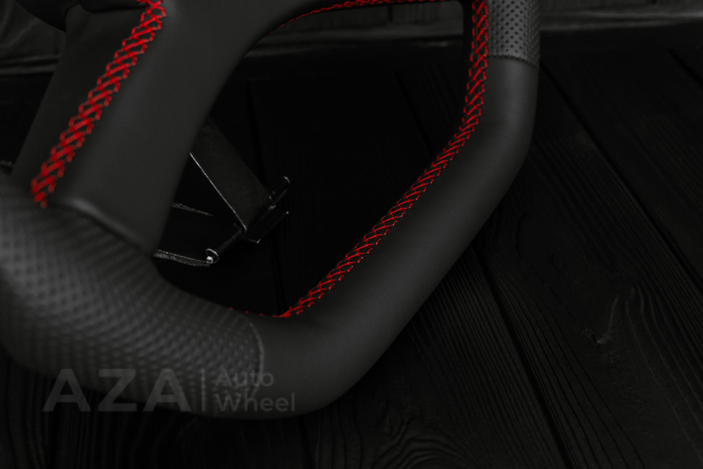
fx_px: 1025
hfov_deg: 37.8
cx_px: 352
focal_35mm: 52
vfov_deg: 25.8
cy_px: 234
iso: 500
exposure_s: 1/125
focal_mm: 35
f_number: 6.3
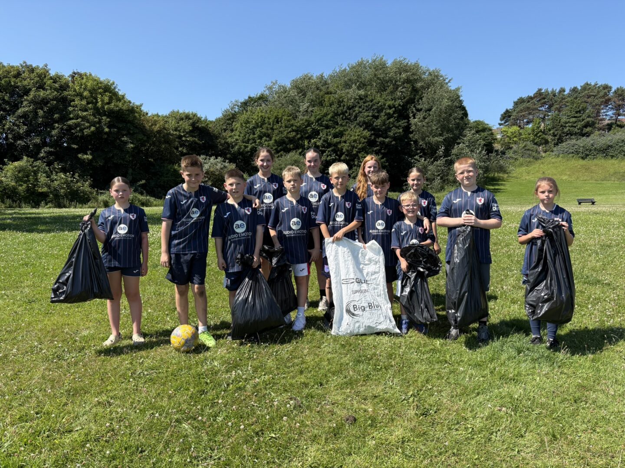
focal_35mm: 26
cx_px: 312
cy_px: 234
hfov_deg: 67.3
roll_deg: +0.2
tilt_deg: -3.0
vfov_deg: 53.1
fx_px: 469
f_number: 1.6
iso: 50
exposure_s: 1/2012
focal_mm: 5.96
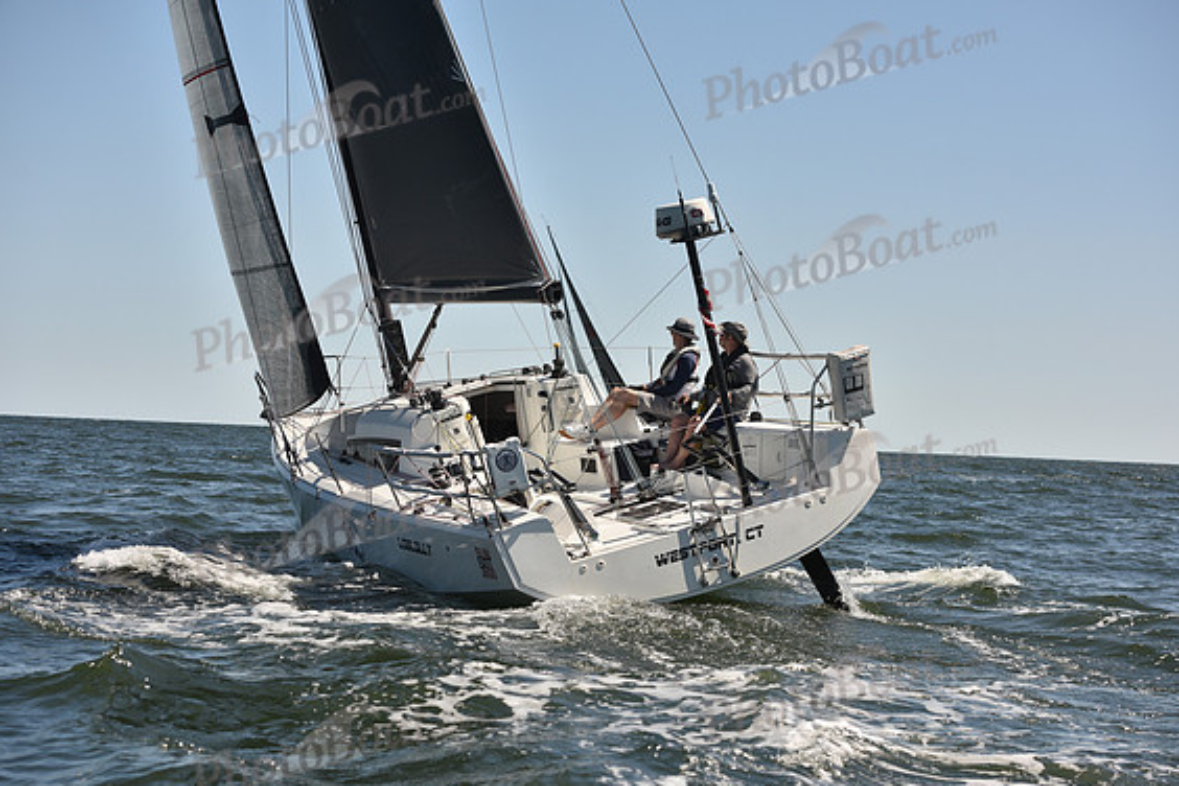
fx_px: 2358
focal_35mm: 72
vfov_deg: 18.9
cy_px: 396
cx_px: 596
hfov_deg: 28.1
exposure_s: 1/1250
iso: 250
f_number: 5
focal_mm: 70
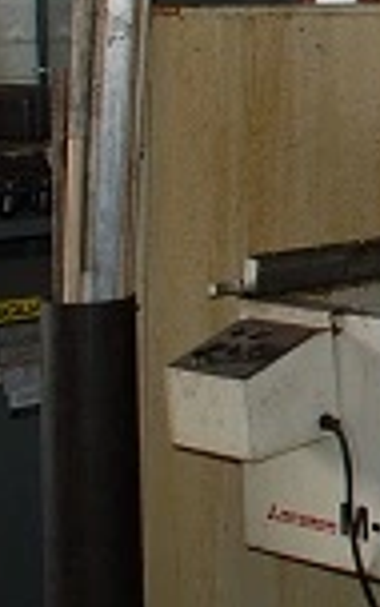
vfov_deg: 16.8
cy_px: -26
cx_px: 936
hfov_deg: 9.5
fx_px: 2005
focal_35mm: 121
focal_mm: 20
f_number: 3.8
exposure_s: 1/60
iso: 200
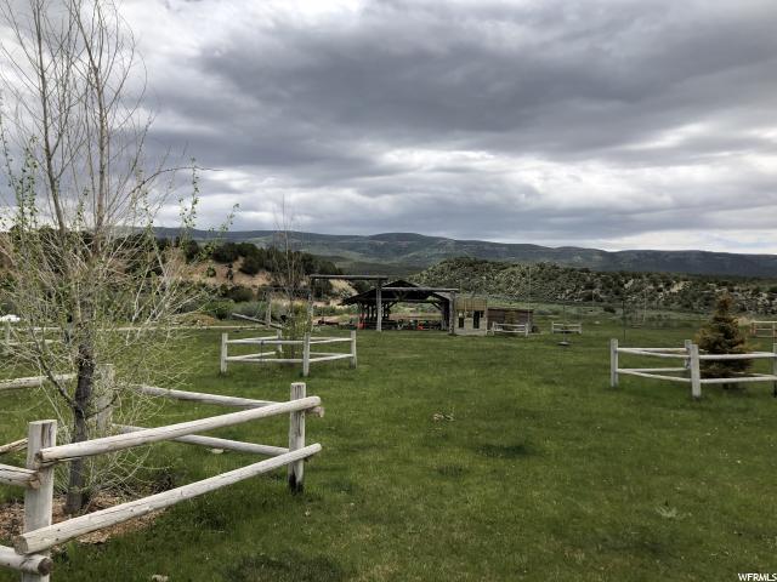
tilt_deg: -0.4
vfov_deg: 49.7
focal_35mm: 28
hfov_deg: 63.4
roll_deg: -1.1
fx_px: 628
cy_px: 291
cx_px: 388
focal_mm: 3.99
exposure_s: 1/2667
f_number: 1.8
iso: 25
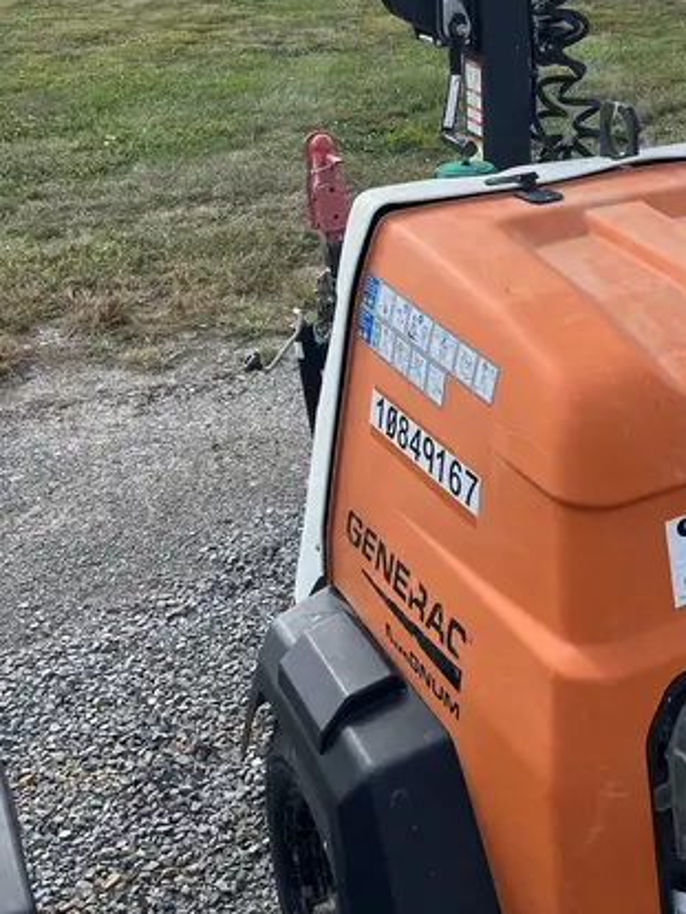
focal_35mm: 46
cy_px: 169
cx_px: 571
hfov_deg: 30.6
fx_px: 1214
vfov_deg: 39.4
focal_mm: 5.1
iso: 50
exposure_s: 1/2024
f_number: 1.6
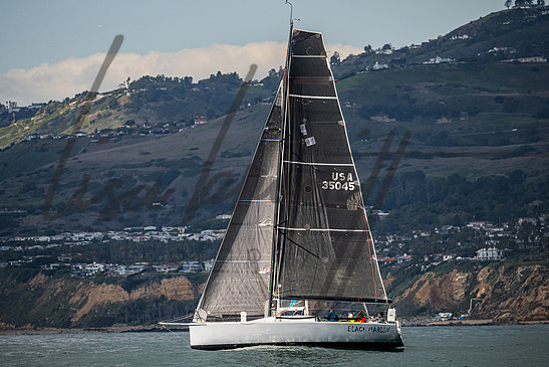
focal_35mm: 339
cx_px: 267
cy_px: 151
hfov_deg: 6.1
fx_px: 5171
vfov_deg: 4.1
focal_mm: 280
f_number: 5.6
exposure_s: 1/4000
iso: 400
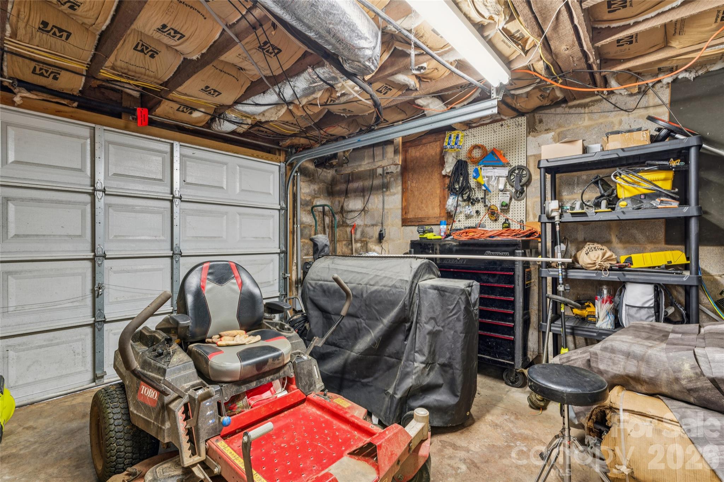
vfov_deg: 72.4
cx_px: 362
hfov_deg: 95.3
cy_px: 241
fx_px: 330
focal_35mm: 16
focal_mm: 16.4
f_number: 10
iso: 100
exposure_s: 25
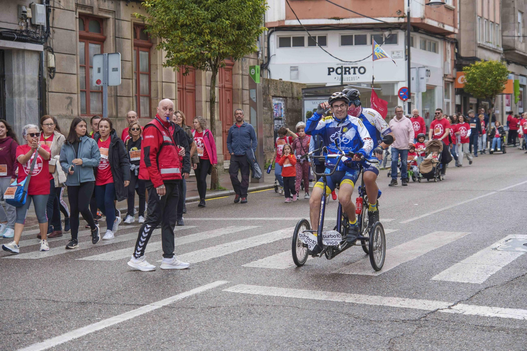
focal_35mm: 75
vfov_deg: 18.2
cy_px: 176
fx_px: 1098
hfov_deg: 27.0
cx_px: 264
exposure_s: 1/640
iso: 125
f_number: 3.2
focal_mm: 50
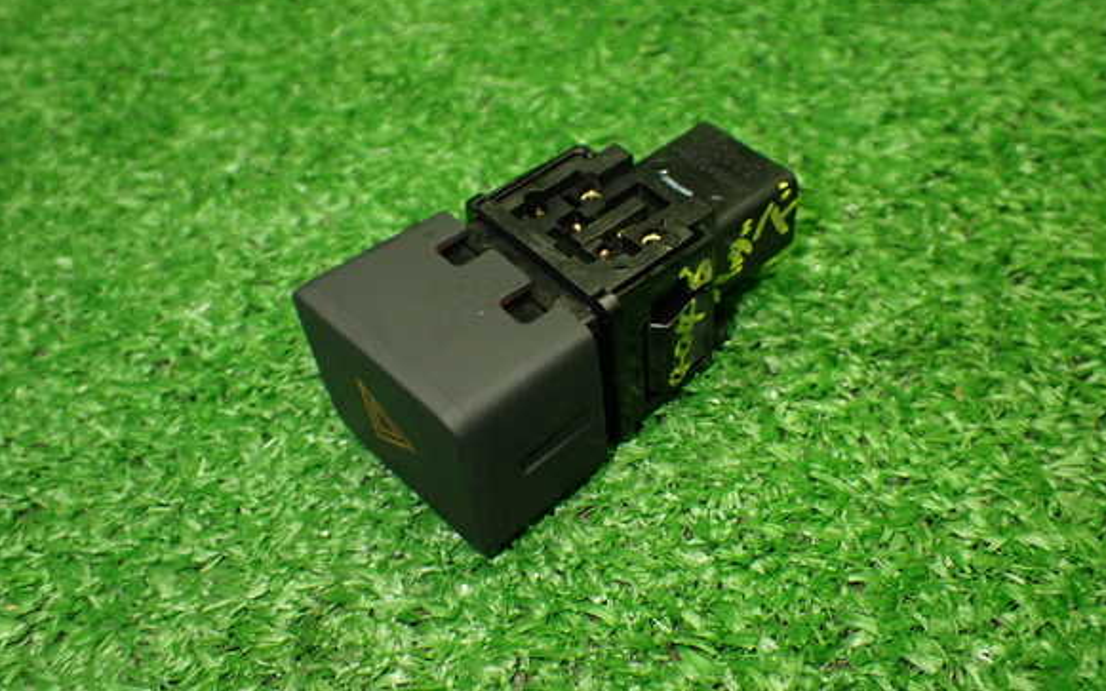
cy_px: 327
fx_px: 1055
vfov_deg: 36.3
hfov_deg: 55.3
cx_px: 567
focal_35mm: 35
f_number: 2.4
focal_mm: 5.79
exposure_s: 1/125
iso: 500
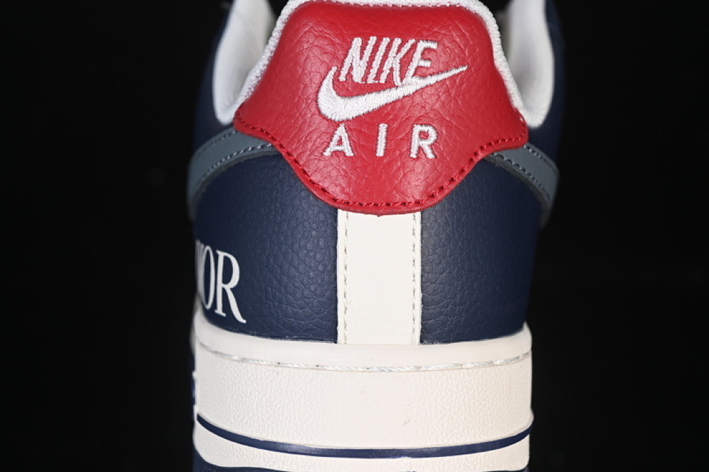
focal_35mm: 75
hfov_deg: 27.0
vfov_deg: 18.2
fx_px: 1477
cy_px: 236
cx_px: 354
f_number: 6.3
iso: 160
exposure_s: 1/80
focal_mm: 50
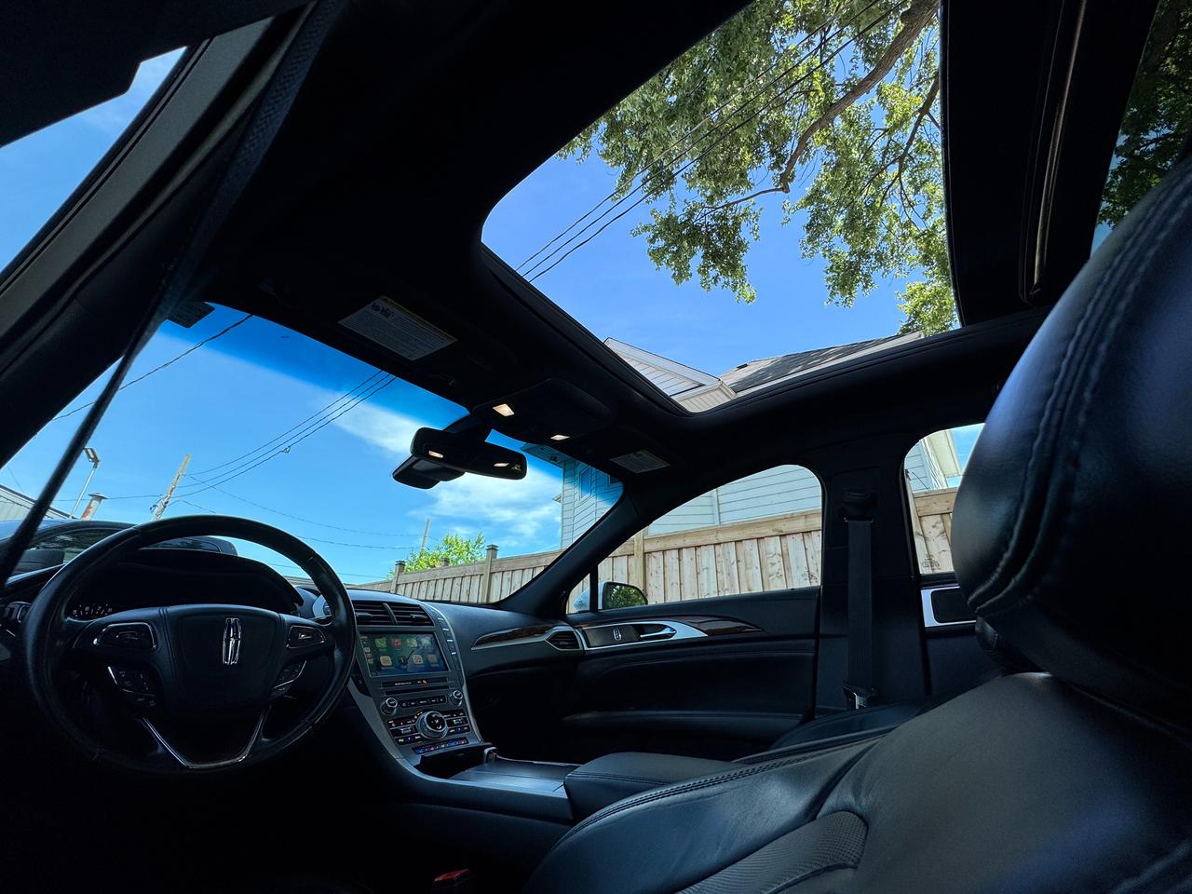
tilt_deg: +23.4
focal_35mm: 14
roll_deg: -1.5
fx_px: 482
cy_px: 447
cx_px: 596
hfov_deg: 102.1
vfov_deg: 85.7
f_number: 2.2
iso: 50
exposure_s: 1/620
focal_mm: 2.22
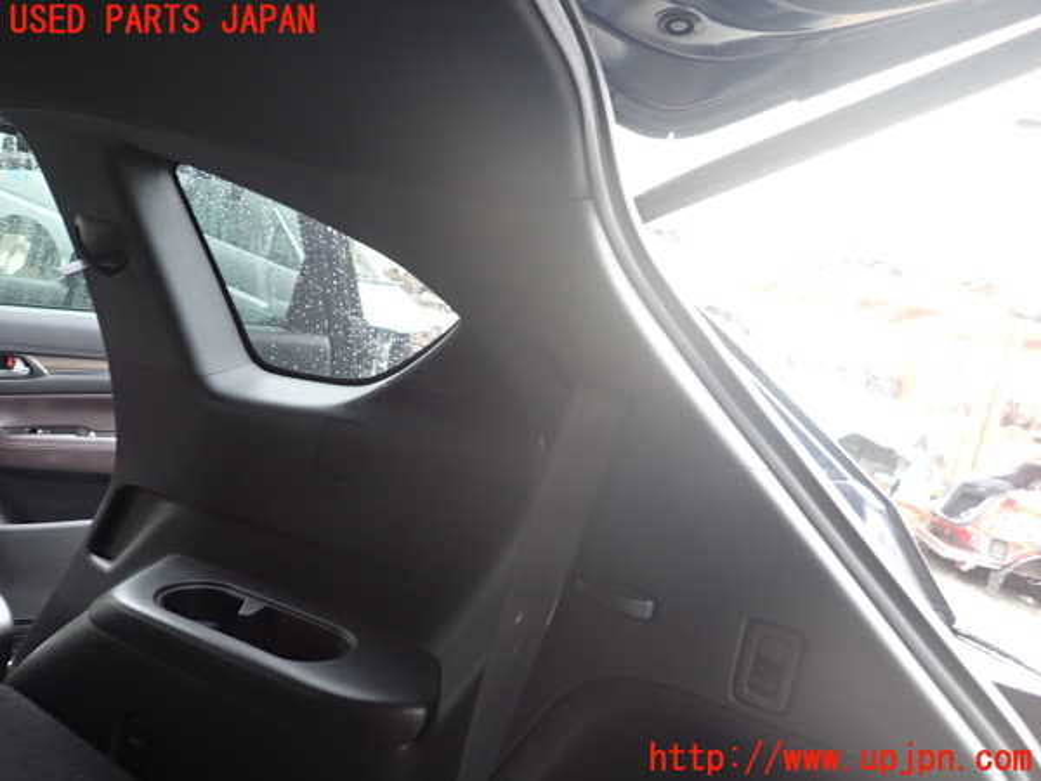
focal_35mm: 25
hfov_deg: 69.4
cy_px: 390
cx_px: 520
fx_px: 752
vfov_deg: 54.9
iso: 200
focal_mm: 4.5
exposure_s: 1/30
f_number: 2
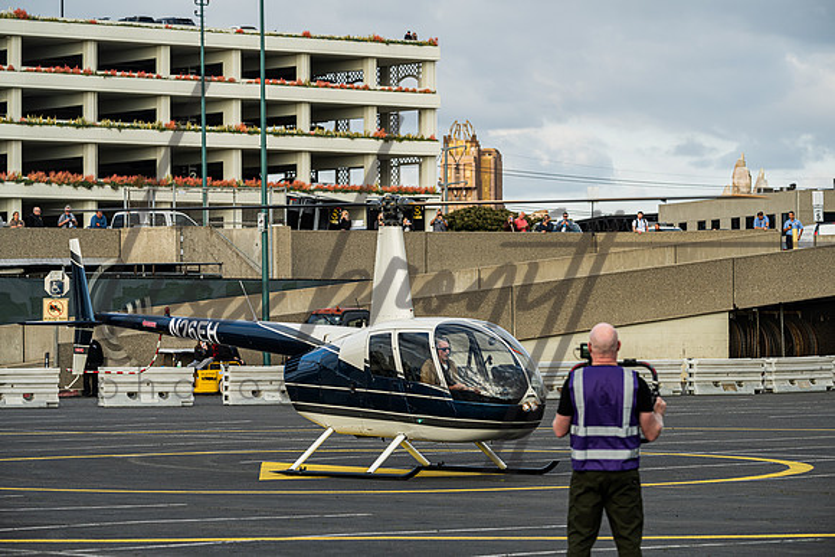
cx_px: 418
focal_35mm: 155
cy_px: 278
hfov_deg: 13.2
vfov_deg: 8.9
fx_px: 3596
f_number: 7.1
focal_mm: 155
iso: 160
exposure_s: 1/320
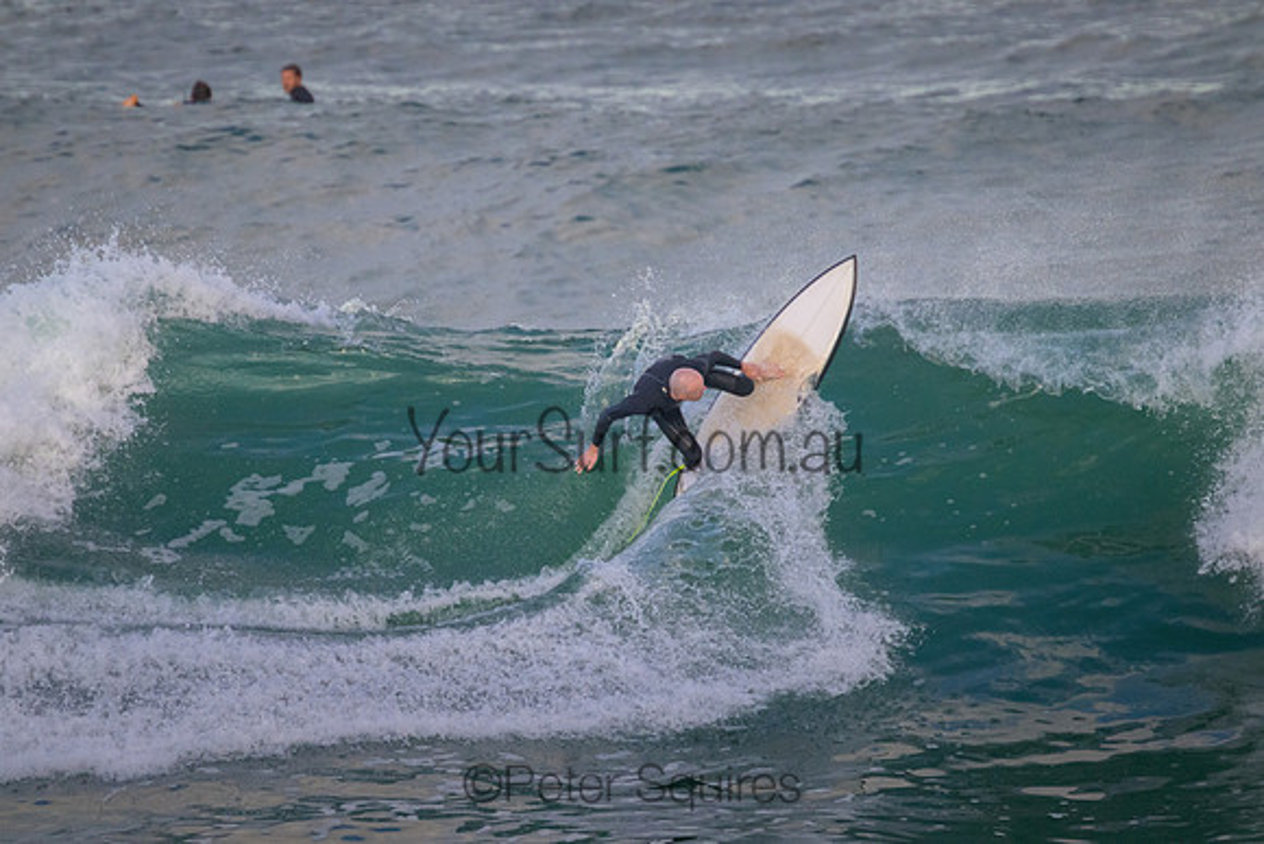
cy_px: 422
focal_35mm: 800
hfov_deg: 2.6
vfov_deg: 1.7
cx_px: 632
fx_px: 28094
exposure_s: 1/1250
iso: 4000
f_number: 11
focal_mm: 800
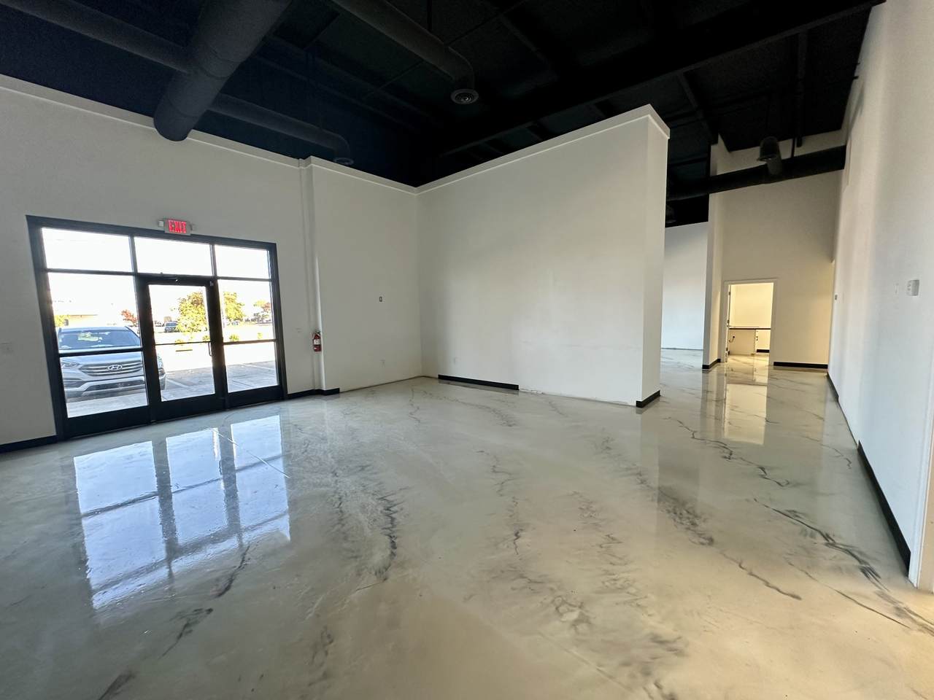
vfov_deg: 85.7
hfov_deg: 102.1
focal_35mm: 14
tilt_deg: -4.8
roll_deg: +0.8
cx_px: 467
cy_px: 350
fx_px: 378
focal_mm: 2.22
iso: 200
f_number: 2.2
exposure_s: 1/120
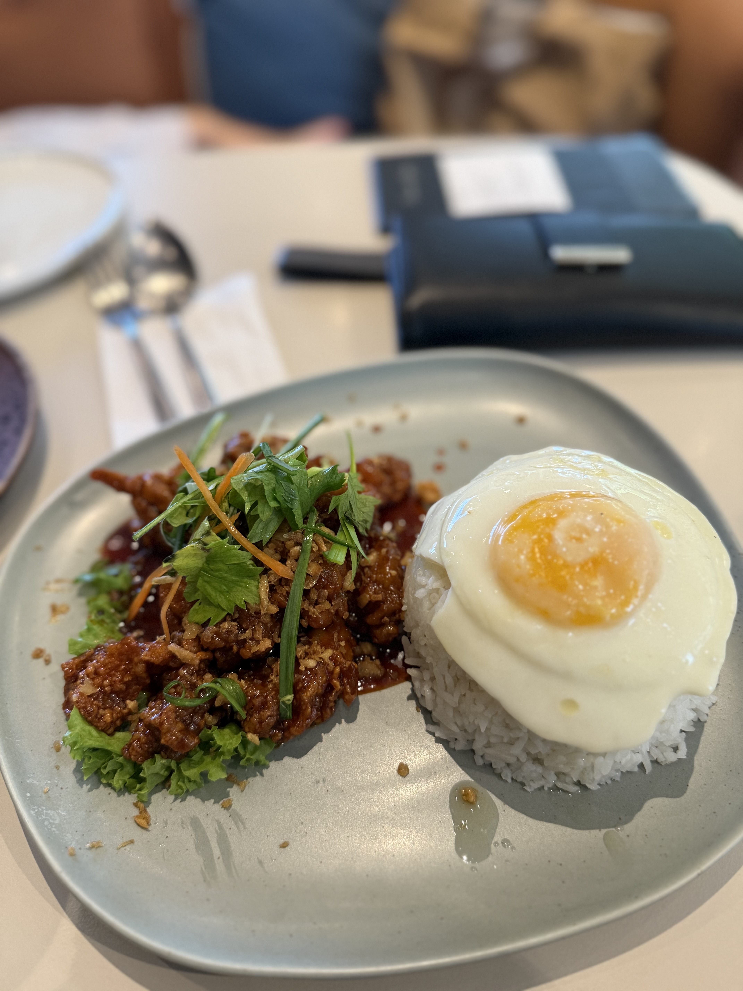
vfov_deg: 71.6
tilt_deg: -49.7
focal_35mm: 24
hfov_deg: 56.8
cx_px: 372
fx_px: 687
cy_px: 496
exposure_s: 1/50
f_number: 1.78
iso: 250
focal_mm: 6.76
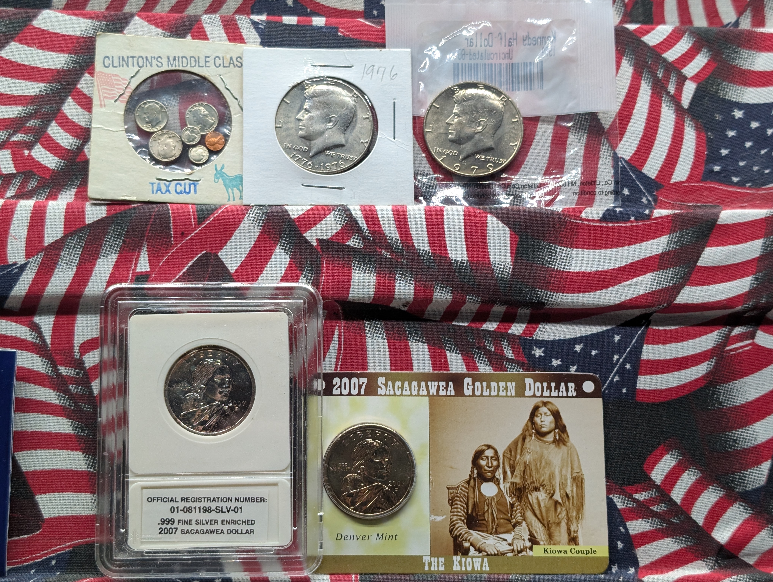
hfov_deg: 38.9
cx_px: 386
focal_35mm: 49
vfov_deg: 29.7
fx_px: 1096
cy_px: 291
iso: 99
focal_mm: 6.9
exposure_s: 1/225
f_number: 1.68
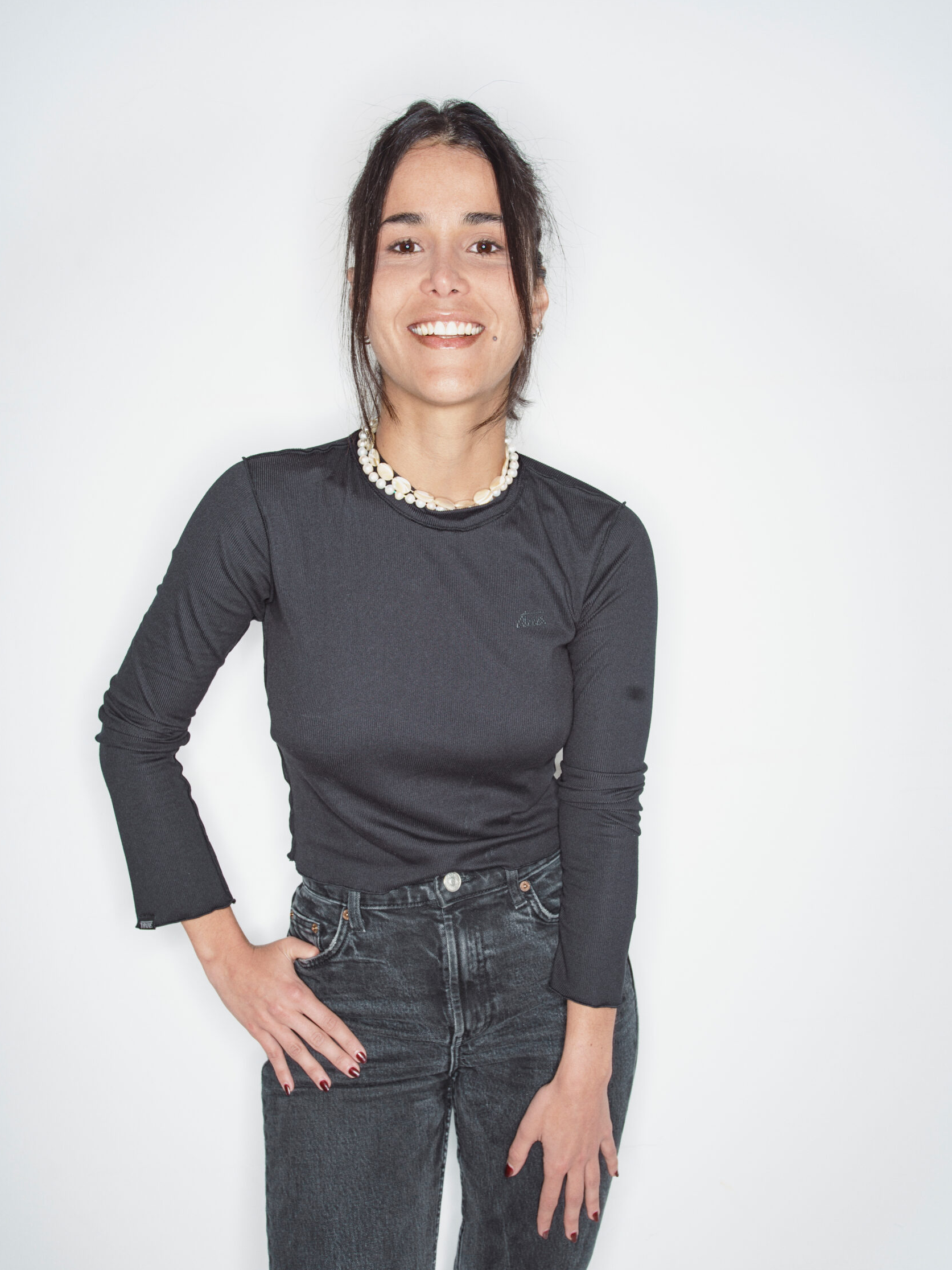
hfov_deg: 44.2
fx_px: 1174
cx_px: 469
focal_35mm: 32
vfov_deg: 56.7
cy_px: 708
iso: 100
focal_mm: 29
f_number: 8
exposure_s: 1/160
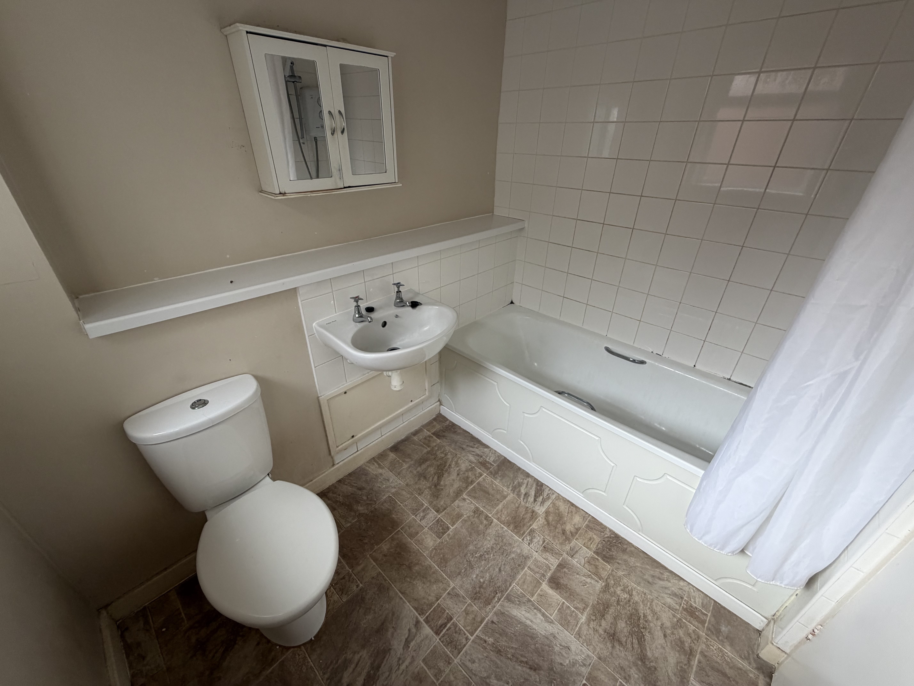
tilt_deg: -28.7
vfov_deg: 85.7
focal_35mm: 14
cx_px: 457
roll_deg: -0.7
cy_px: 343
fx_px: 370
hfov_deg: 102.1
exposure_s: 1/121
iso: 160
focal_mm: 2.22
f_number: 2.2
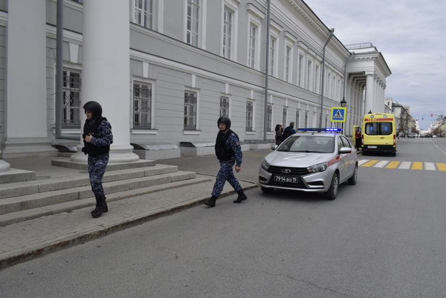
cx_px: 223
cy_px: 149
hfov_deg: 67.3
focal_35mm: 27
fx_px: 335
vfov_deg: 48.0
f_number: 10
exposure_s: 1/400
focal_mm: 18
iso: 200
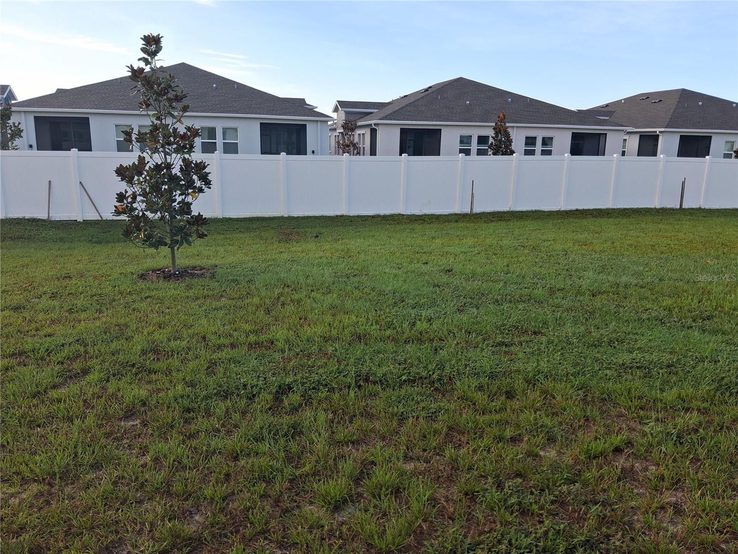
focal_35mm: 27
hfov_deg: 65.3
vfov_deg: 51.4
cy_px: 277
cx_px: 369
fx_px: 576
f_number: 1.8
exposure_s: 1/235
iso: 25
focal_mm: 4
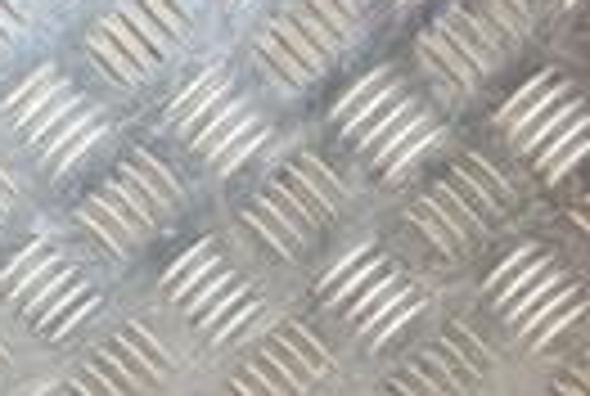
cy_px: 842
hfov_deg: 10.4
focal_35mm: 192
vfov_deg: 6.9
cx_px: -221
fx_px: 3154
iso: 800
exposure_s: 1/200
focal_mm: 28
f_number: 5
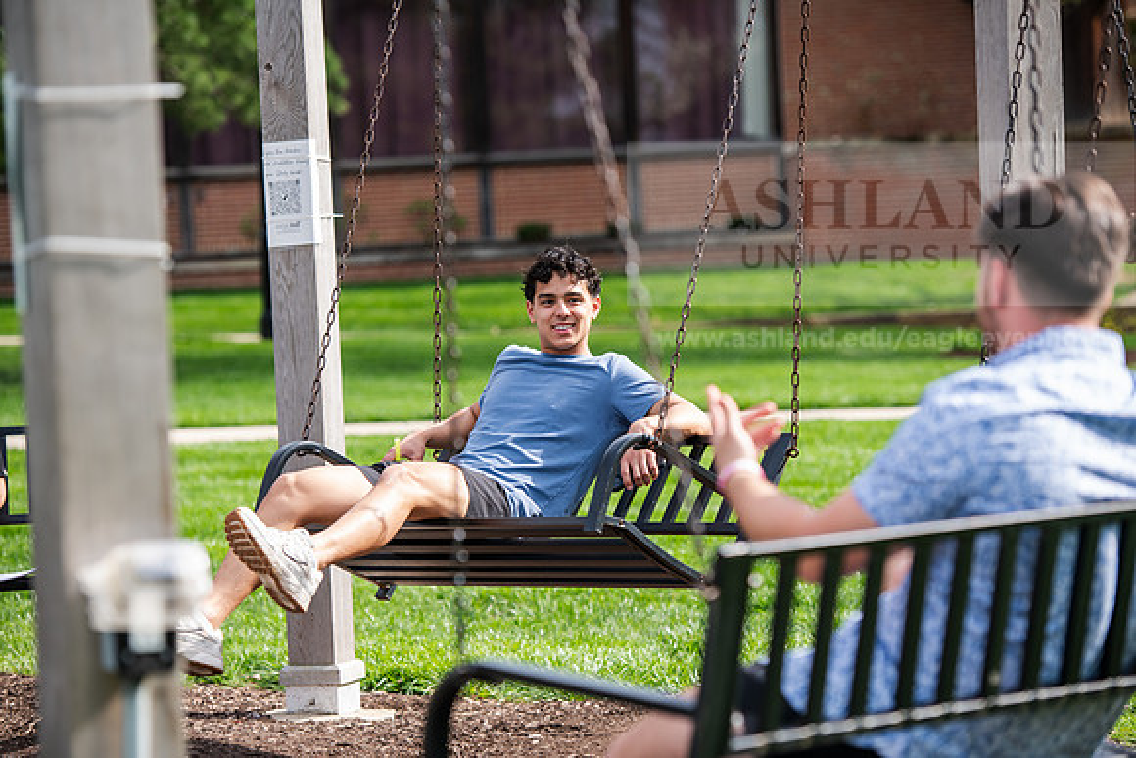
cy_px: 379
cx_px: 568
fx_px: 3945
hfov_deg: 16.4
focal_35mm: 125
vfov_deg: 11.0
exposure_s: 1/400
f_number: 3.5
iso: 125
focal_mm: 125
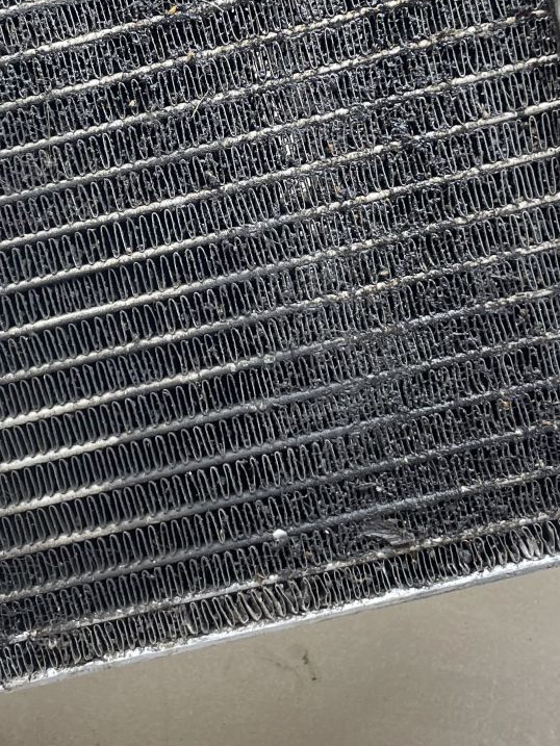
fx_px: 1251
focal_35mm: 58
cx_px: 225
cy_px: 205
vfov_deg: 32.7
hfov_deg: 25.2
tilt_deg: -45.5
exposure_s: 1/50
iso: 125
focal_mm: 4.2
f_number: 1.6
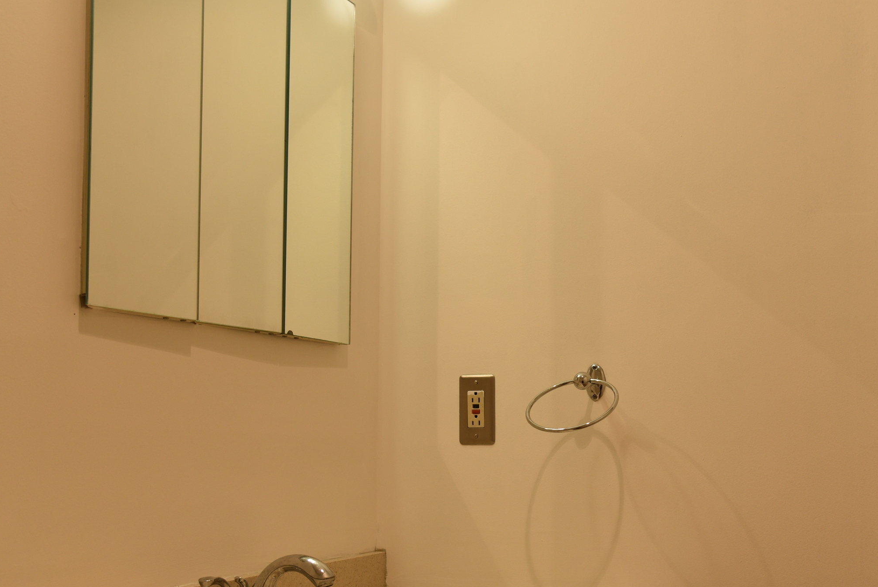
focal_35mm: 46
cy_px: 401
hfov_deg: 42.4
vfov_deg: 29.0
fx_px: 1122
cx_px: 556
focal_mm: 30
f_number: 4.5
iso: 400
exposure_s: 1/80
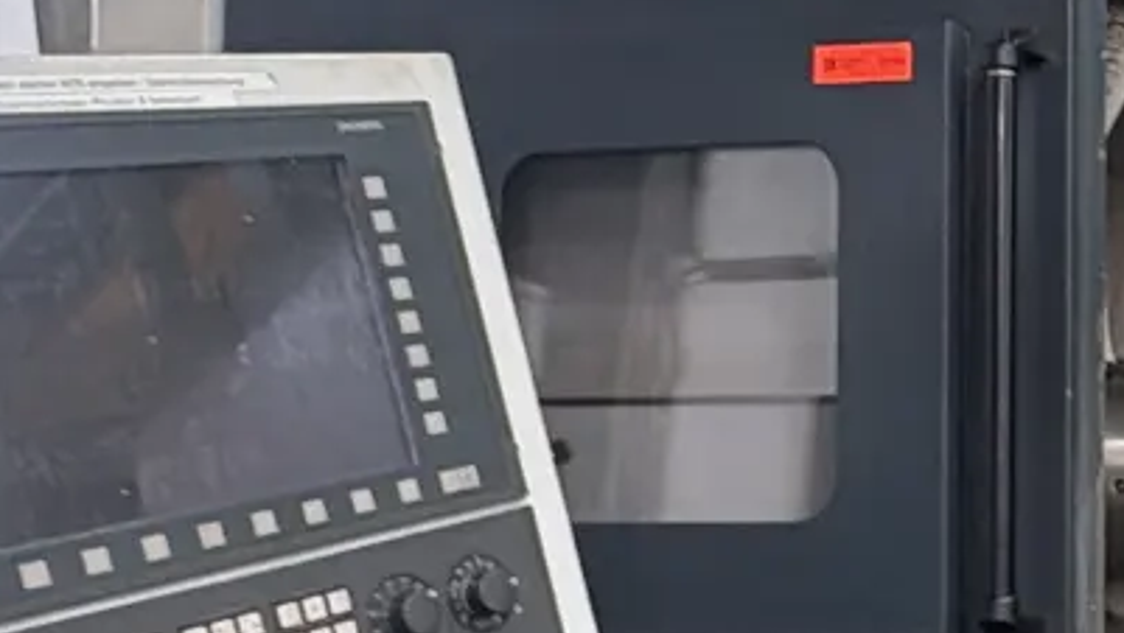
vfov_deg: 16.6
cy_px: 353
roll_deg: +2.2
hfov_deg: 24.9
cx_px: 1477
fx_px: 2177
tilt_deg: -5.3
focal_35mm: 73
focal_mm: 2.22
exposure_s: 1/50
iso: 125
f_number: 2.2
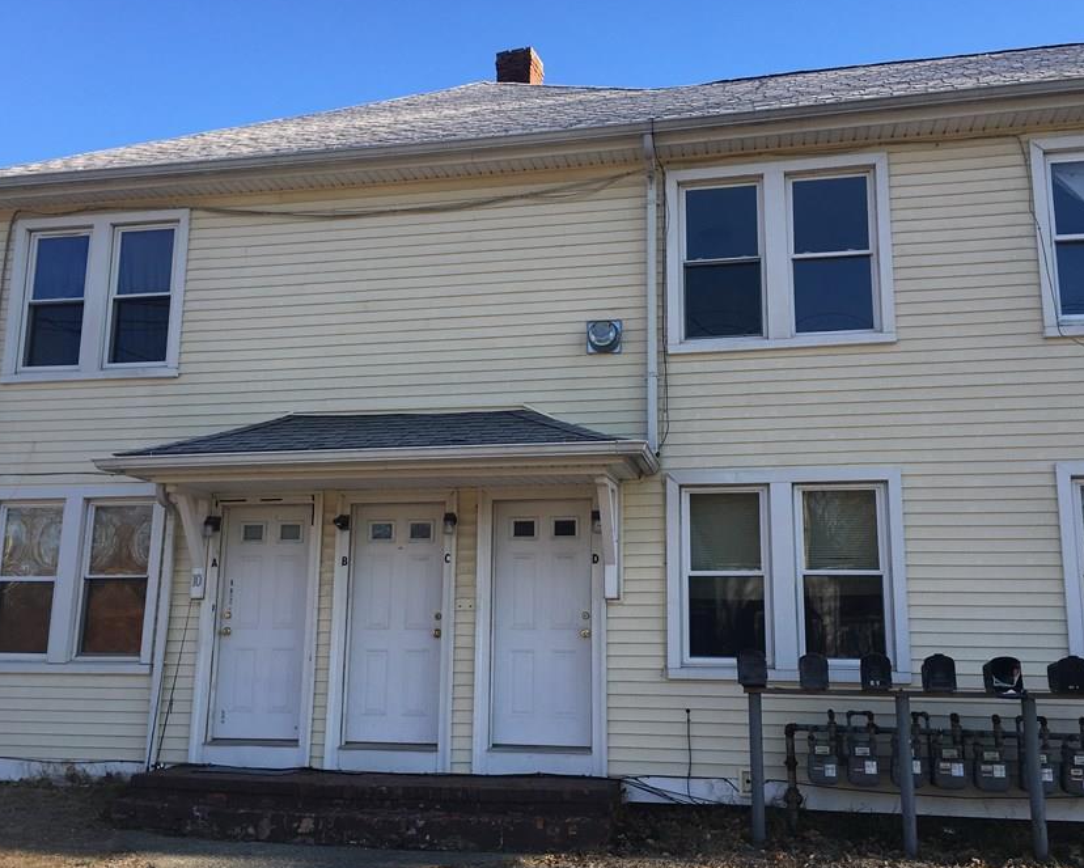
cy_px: 420
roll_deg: -0.2
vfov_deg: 42.2
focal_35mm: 35
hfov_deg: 51.5
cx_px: 524
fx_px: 1123
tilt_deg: +11.7
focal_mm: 4.15
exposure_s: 1/496
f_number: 2.2
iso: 25
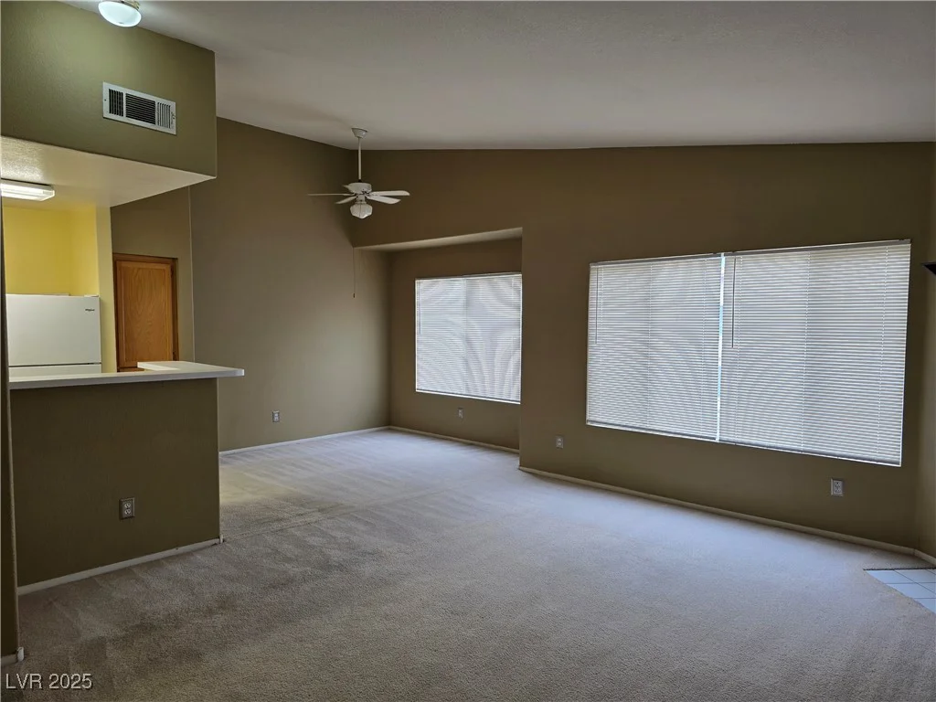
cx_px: 468
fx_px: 622
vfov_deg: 58.9
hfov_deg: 73.9
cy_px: 351
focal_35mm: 23
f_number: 1.7
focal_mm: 6.3
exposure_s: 1/120
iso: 50
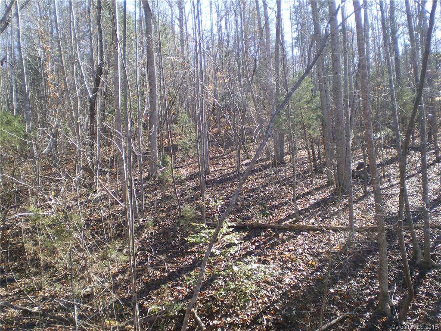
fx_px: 484
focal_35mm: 38
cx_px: 220
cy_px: 166
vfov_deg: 37.7
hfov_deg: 49.0
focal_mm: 6.3
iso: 64
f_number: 3.1
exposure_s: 1/100
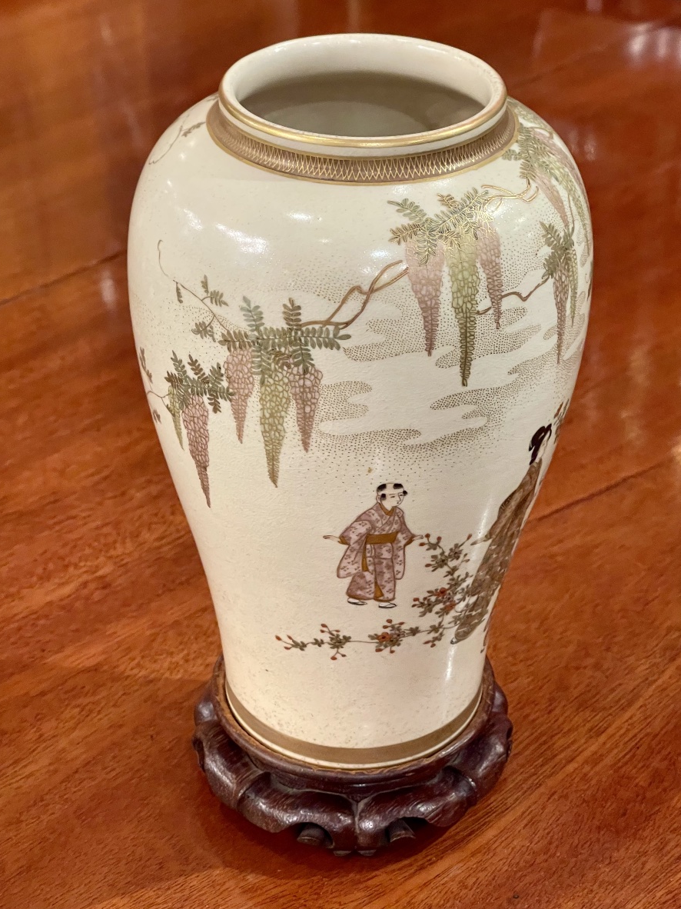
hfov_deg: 22.6
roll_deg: +0.5
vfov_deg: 29.8
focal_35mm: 65
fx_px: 1706
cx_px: 340
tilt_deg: -31.8
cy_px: 449
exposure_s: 1/50
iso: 400
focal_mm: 7.5
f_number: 2.2
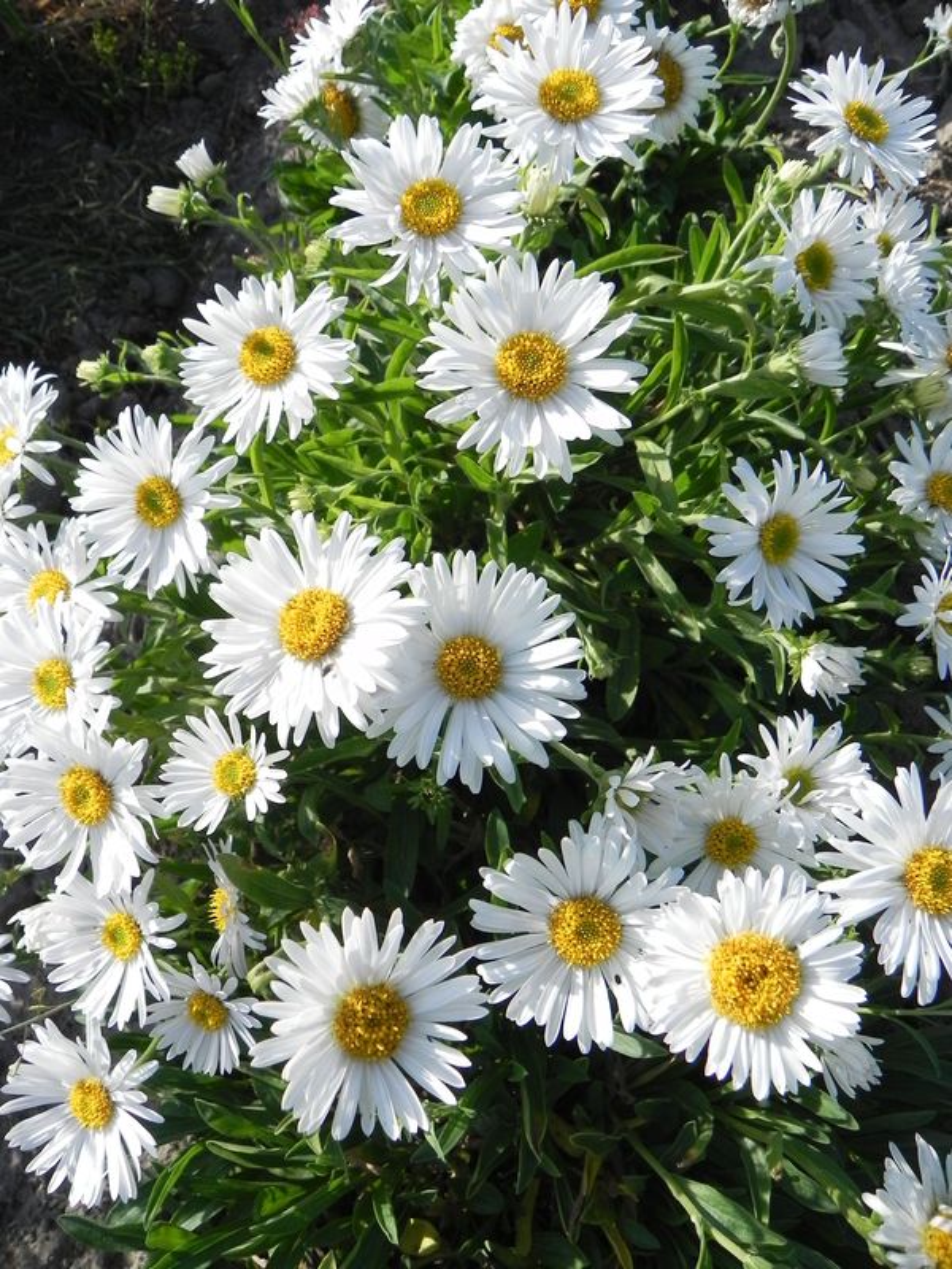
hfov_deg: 53.1
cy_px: 634
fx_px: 953
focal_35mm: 26
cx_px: 476
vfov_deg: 67.3
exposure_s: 1/1250
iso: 160
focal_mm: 4.6
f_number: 3.5
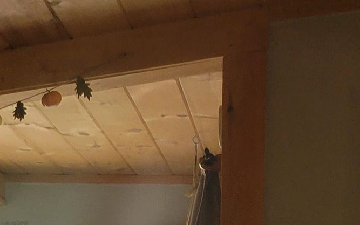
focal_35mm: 127
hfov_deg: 15.3
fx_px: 1246
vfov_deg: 8.9
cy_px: 615
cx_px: -158
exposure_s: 1/120
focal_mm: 5.4
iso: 200
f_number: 1.8
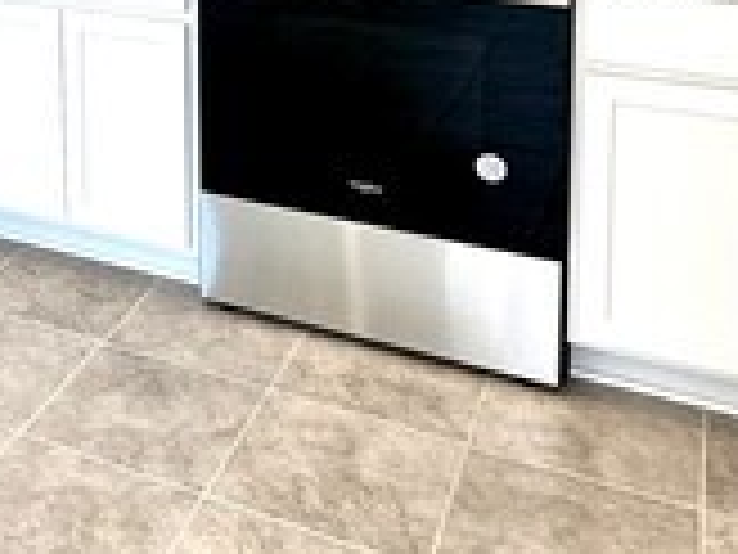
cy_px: -162
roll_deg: +1.9
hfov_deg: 30.7
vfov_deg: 22.9
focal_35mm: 57
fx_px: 1215
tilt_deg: -6.6
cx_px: -43
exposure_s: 1/120
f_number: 2.2
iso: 80
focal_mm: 2.22
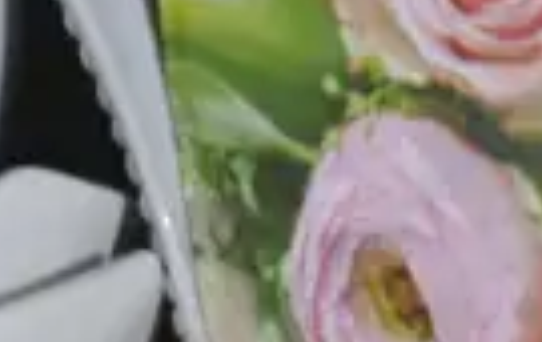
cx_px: 241
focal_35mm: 449
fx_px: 6646
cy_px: 412
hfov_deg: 4.7
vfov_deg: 2.9
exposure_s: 1/60
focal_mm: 28
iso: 800
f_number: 5.3
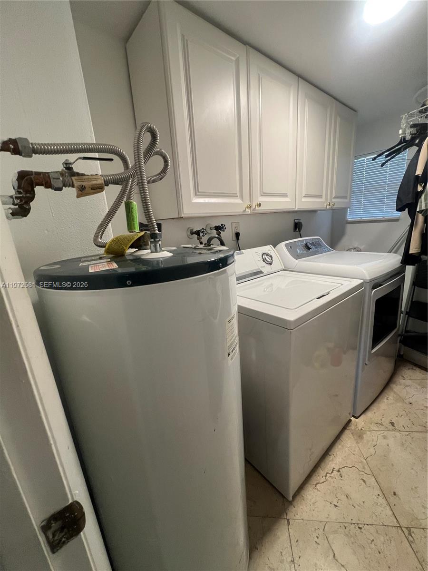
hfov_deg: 89.9
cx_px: 214
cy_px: 286
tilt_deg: -14.3
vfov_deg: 106.2
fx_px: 214
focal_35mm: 13
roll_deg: +4.5
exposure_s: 1/60
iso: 160
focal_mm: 1.57
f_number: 1.8
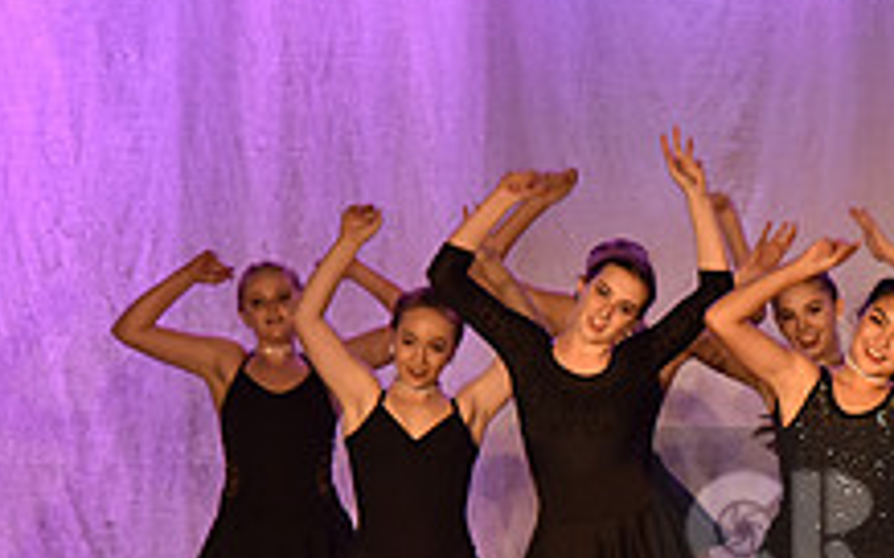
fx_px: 8572
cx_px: 1099
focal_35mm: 352
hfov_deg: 5.9
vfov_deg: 3.7
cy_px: 535
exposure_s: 1/320
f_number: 4
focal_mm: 130
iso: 2000
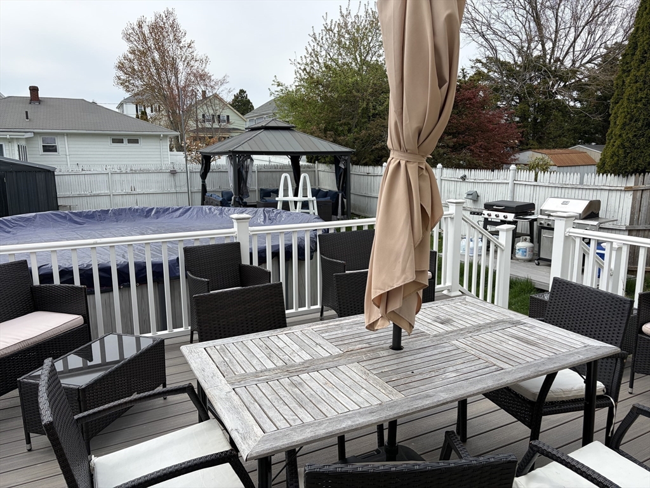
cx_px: 325
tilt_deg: -9.3
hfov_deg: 67.3
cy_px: 244
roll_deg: +1.0
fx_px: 488
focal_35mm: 26
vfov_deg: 53.1
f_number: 1.6
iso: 50
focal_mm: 5.96
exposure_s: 1/2364
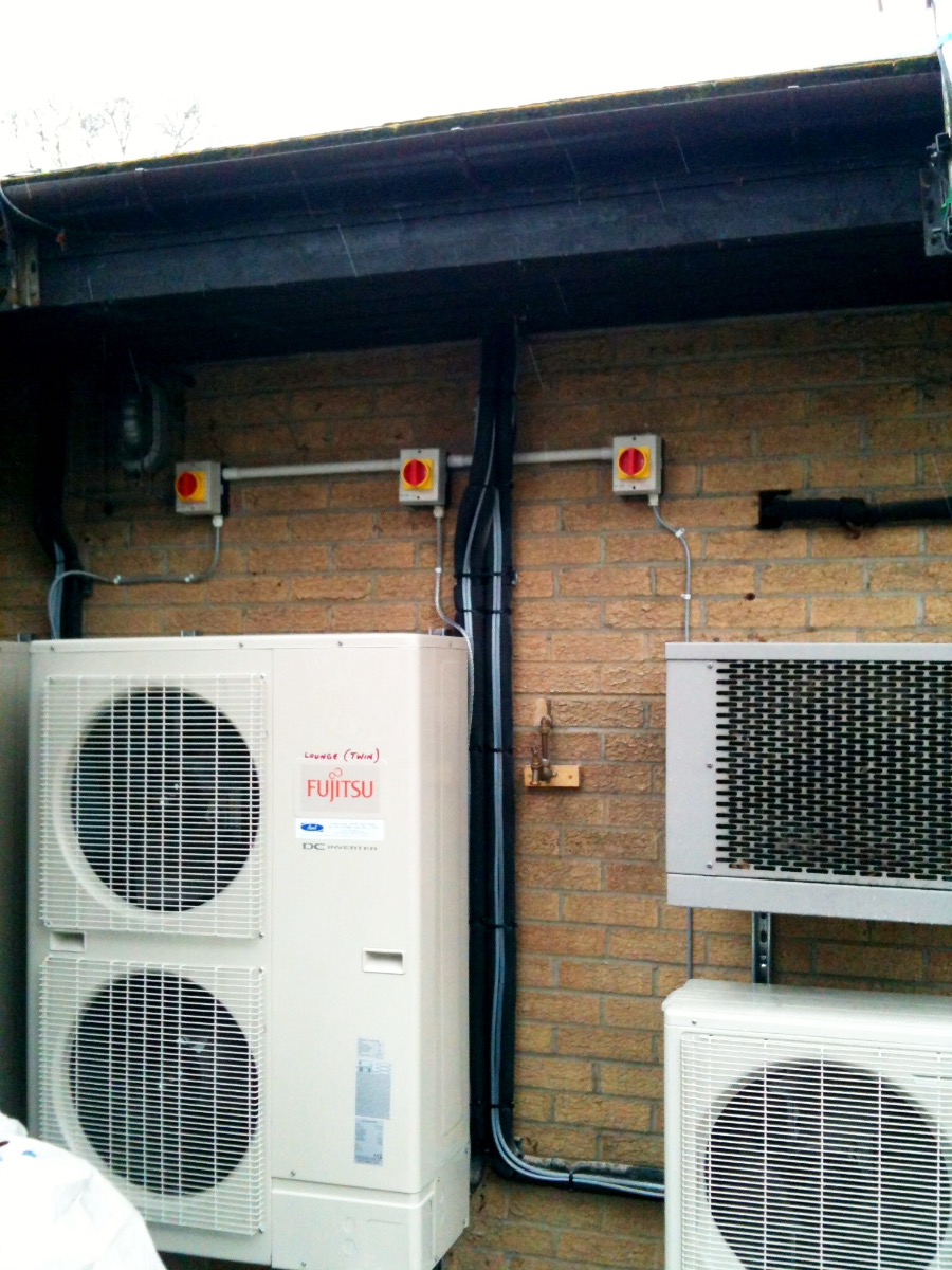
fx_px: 1283
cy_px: 635
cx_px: 476
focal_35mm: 35
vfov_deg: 52.6
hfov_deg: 40.7
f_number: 2.8
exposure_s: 1/120
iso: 125
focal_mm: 3.85
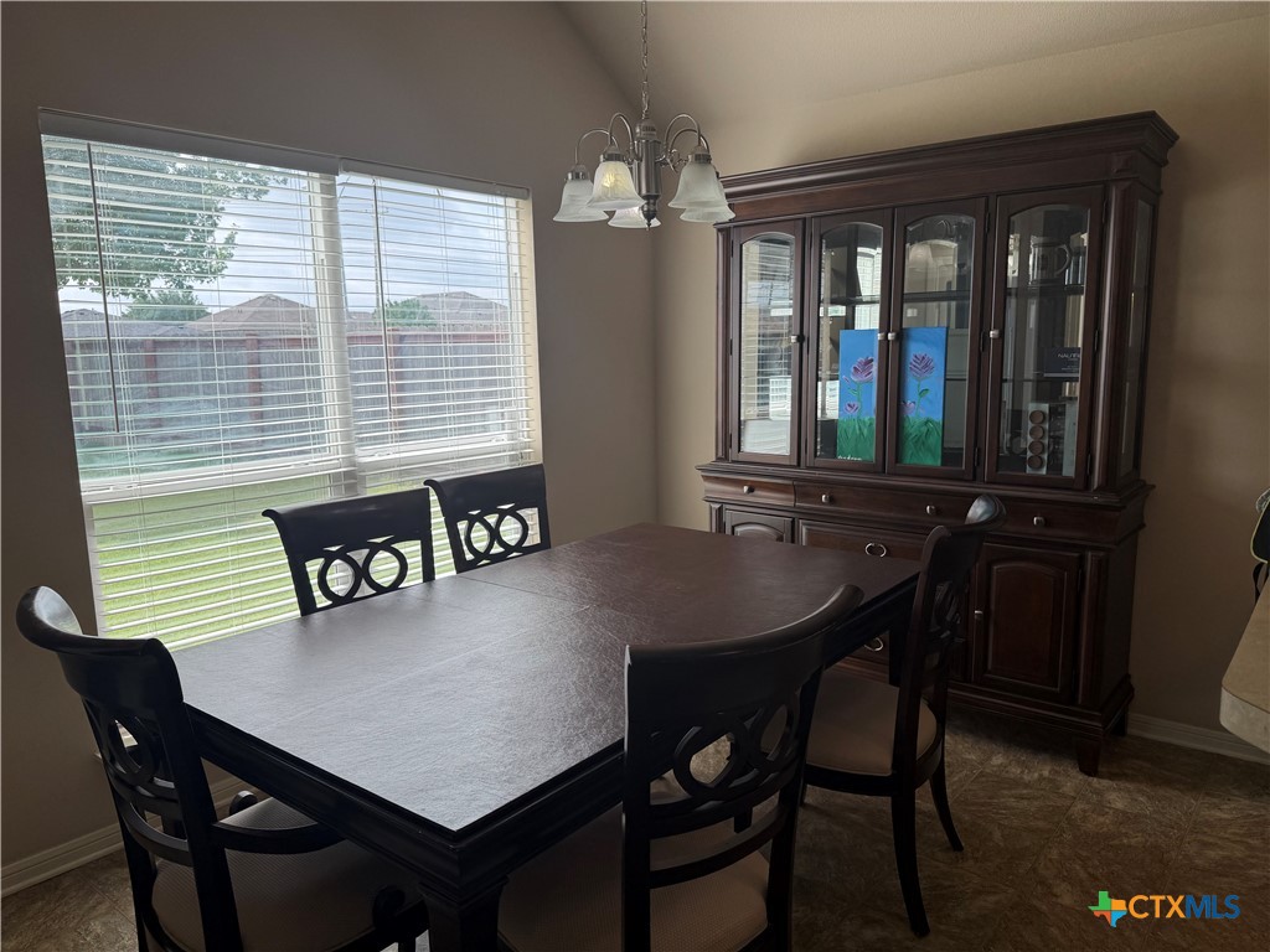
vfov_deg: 56.8
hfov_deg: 71.6
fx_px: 881
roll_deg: +0.9
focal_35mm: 24
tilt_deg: -8.7
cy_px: 476
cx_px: 635
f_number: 1.78
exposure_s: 1/563
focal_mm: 6.76
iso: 80
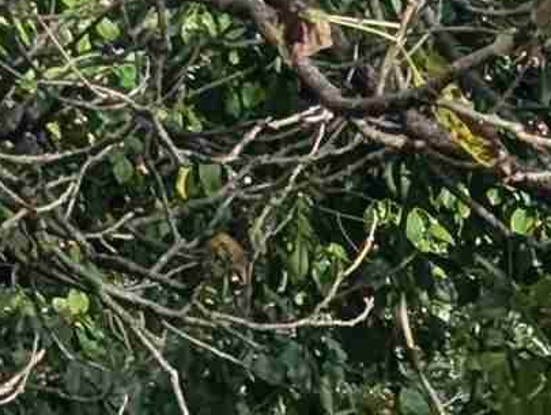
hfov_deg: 5.1
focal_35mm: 363
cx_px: 1901
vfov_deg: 4.0
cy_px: 1351
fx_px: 5787
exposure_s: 1/424
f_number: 1.85
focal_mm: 6.81
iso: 43
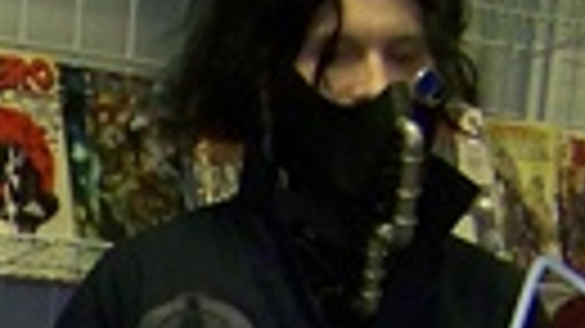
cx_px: -578
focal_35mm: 185
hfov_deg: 10.7
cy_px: 800
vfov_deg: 6.2
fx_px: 2869
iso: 200
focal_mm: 5.85
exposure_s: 1/30
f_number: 2.8
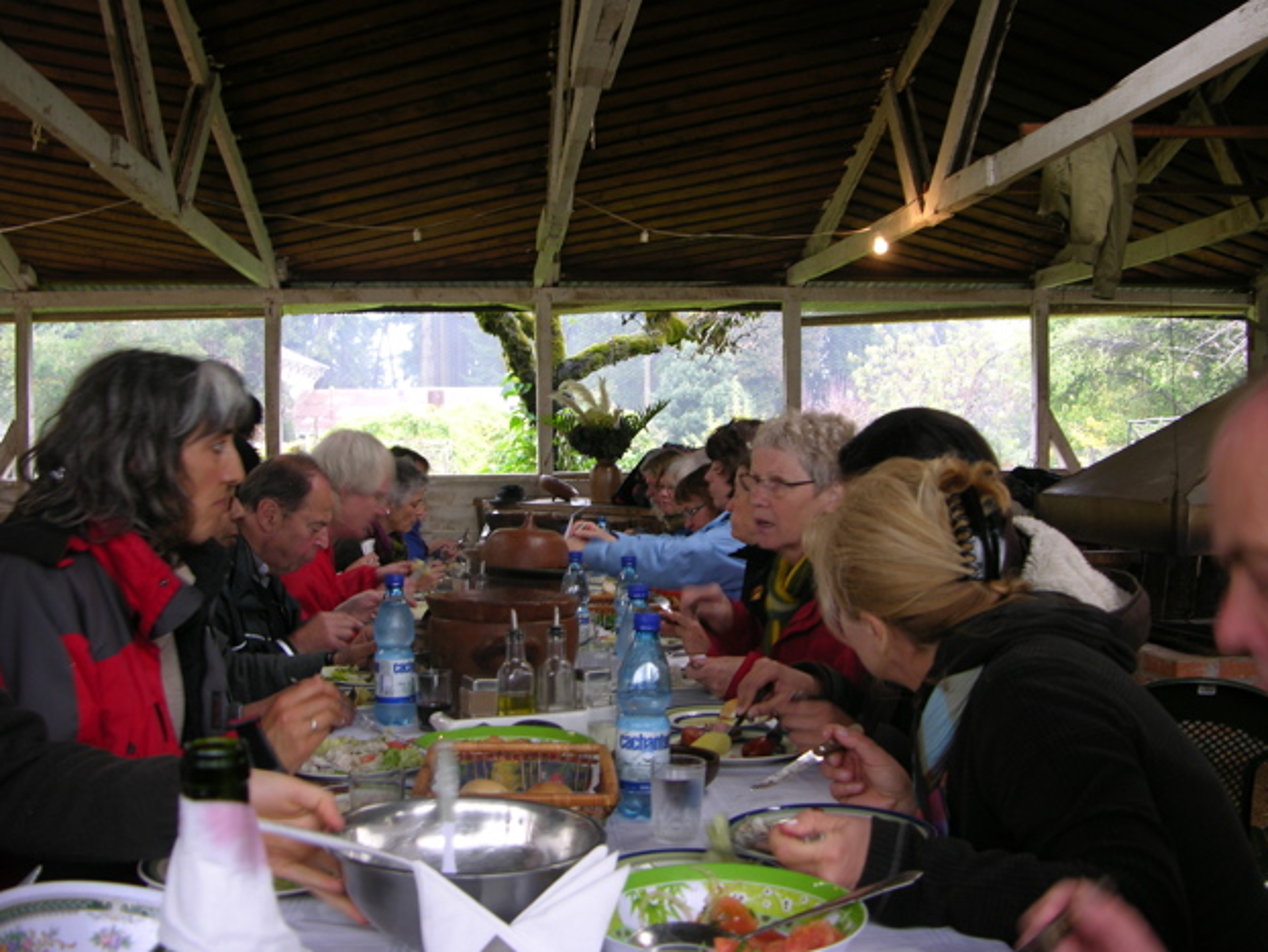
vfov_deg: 39.7
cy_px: 477
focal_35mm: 36
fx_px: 1319
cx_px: 630
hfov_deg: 51.3
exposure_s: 1/9
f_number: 2.8
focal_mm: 8.9
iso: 50
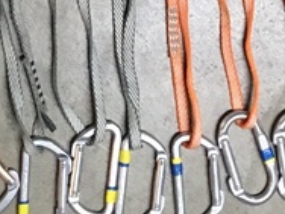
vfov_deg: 8.8
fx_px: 1268
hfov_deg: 12.7
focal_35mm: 154
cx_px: 291
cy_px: -281
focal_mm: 4.15
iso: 160
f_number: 2.2
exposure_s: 1/30
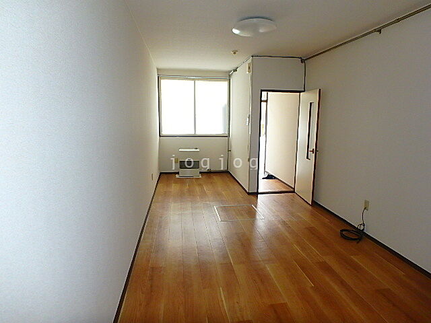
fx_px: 261
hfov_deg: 79.0
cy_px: 162
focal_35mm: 21
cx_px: 216
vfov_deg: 63.4
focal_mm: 3.7
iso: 200
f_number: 3.5
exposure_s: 1/50
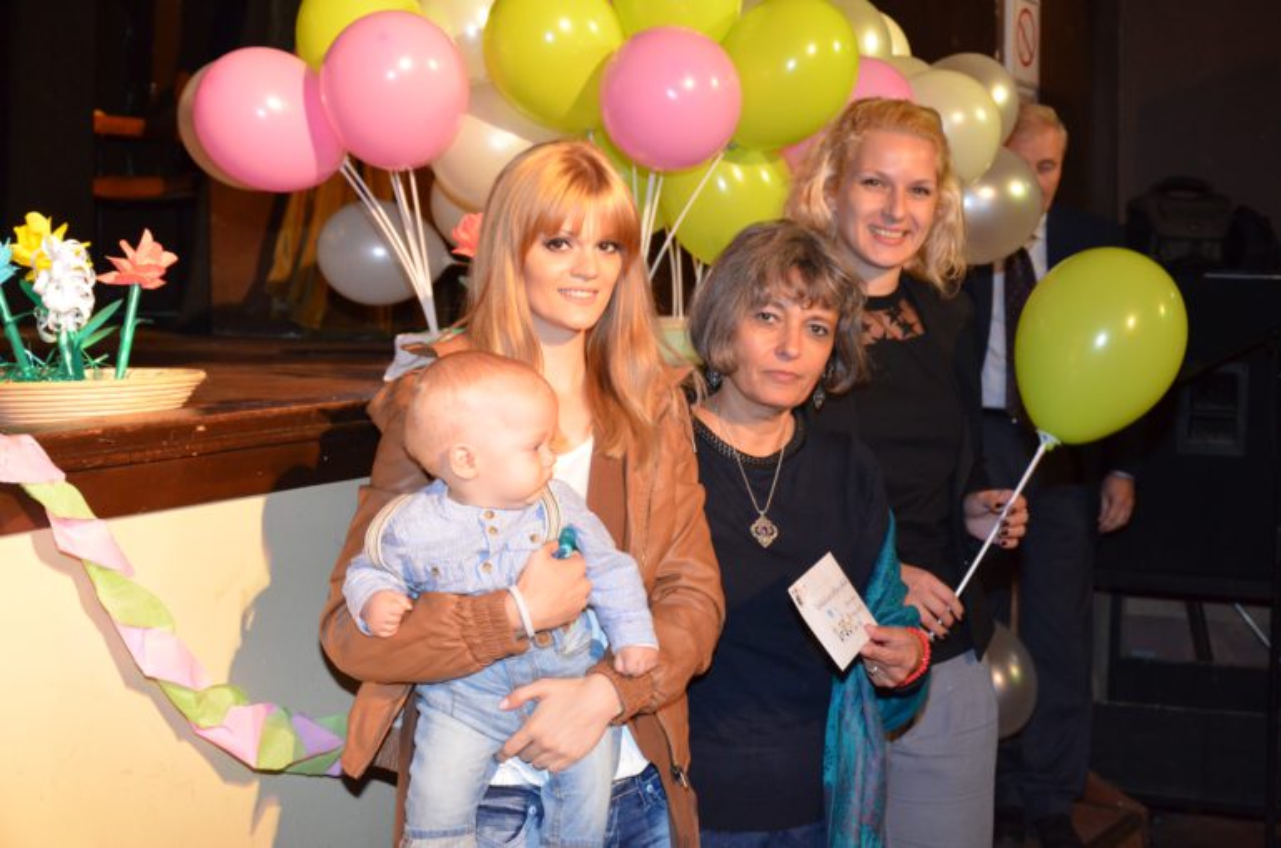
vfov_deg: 20.1
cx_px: 640
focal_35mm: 68
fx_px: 2397
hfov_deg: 29.9
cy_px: 424
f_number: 4.8
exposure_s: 1/60
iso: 2500
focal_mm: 45
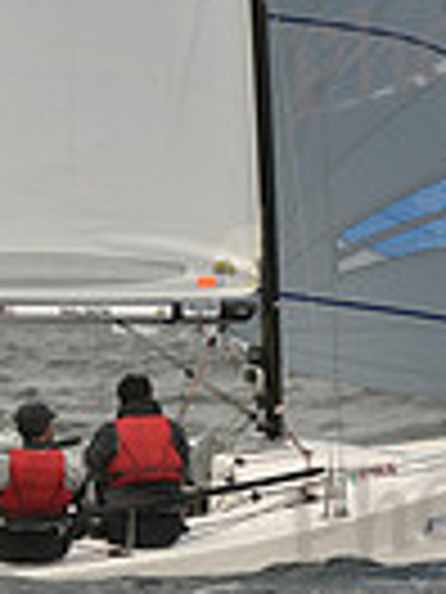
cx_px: 52
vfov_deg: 2.3
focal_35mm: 848
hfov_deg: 1.8
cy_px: -166
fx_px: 14568
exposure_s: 1/1250
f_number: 7.1
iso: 400
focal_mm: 200
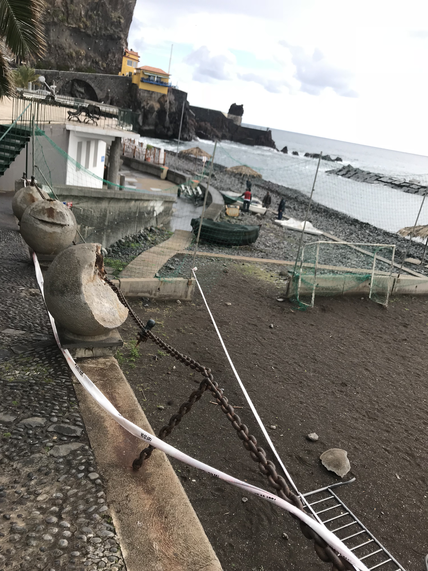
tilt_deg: -18.9
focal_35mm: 28
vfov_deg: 63.4
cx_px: 214
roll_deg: -11.5
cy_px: 286
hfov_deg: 49.7
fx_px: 462
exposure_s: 1/778
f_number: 1.8
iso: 20
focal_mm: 3.99
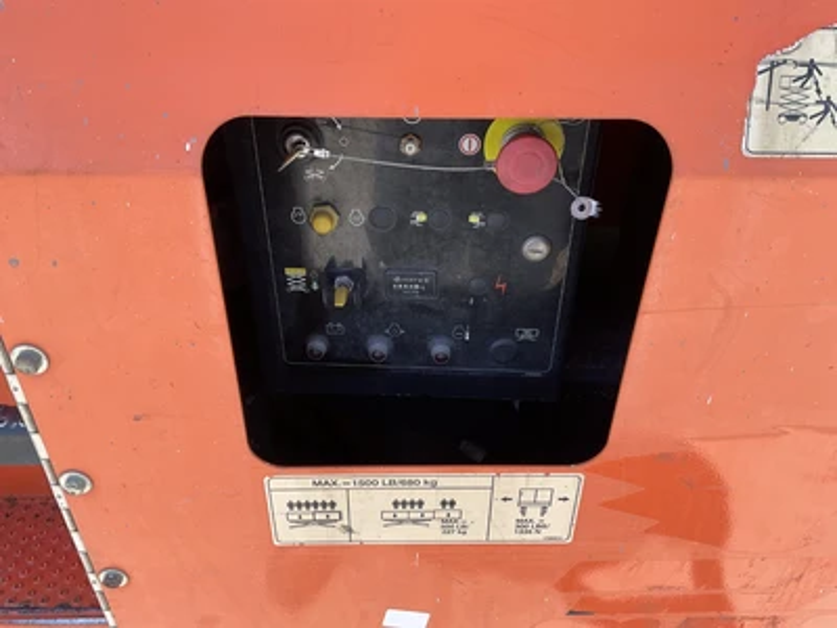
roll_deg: -2.6
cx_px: 418
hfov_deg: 61.7
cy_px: 314
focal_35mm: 29
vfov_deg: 48.2
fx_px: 701
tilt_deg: -35.5
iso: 16
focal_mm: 3
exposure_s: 1/272
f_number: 1.8
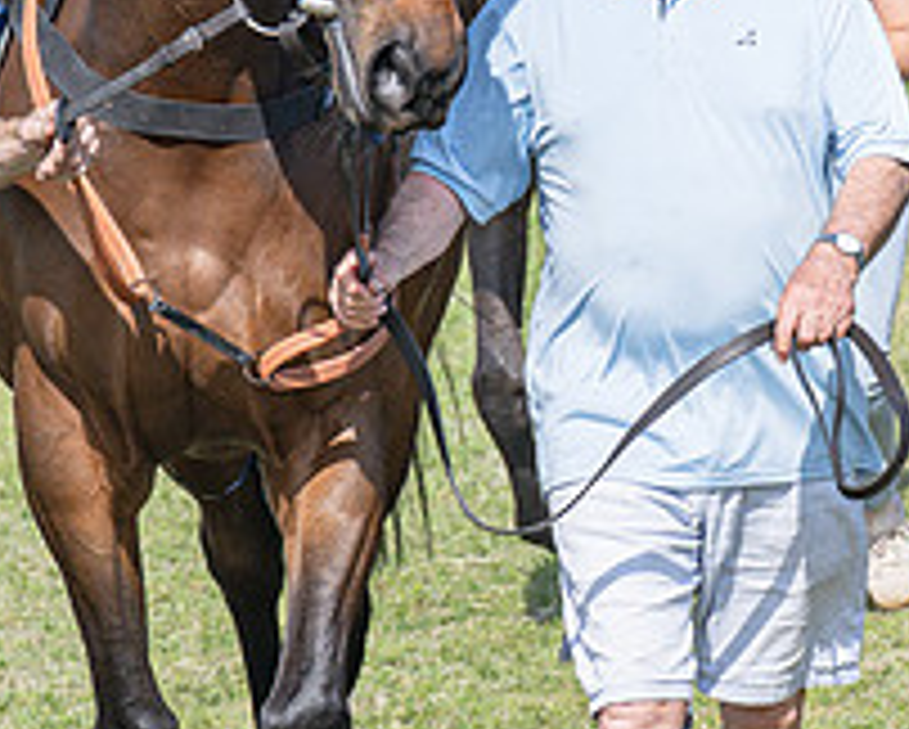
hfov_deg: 5.2
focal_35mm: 371
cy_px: 272
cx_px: 451
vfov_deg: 4.2
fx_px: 9991
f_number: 5
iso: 160
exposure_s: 1/1000
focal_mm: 70
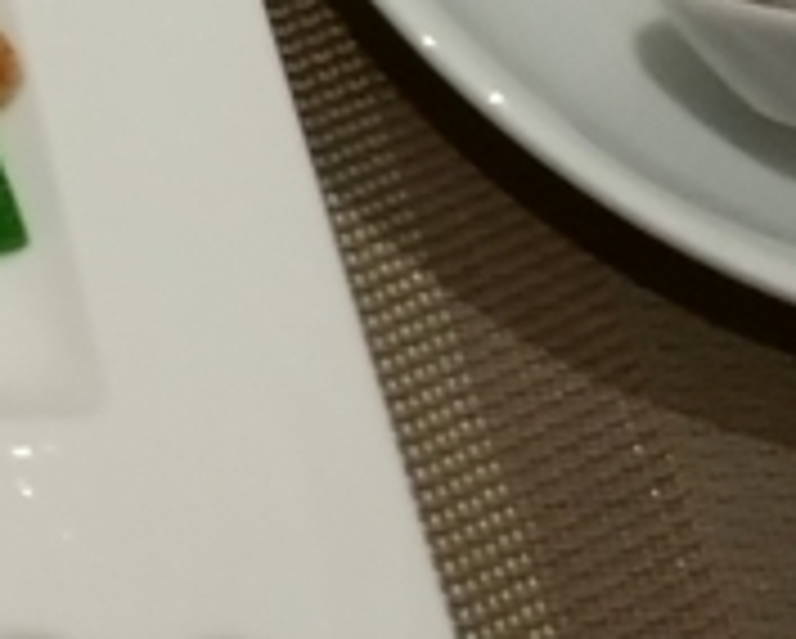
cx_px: -774
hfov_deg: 15.8
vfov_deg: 14.2
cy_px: -490
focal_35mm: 97
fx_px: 2288
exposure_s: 1/24
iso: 100
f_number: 2
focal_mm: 3
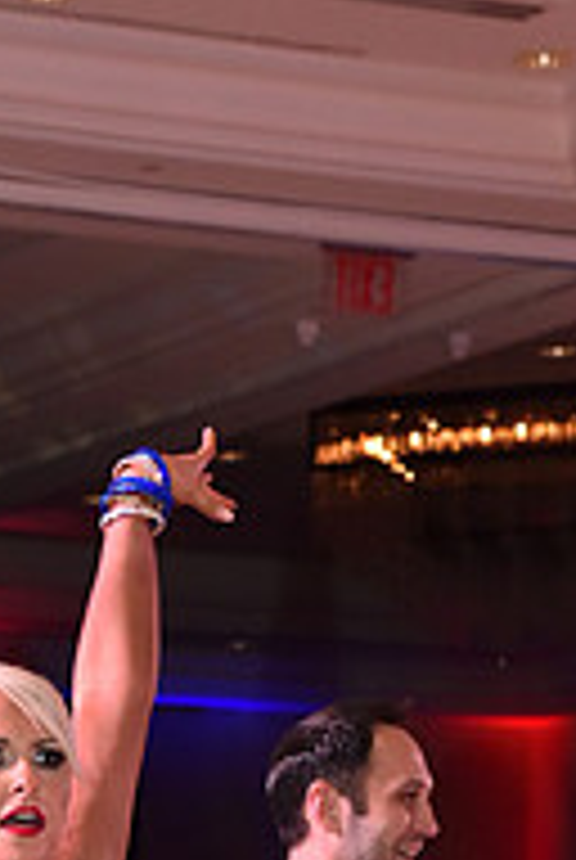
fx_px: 4711
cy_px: 1229
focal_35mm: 197
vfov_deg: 10.1
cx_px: -128
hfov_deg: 6.9
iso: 2500
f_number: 6.3
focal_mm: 65
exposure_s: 1/320
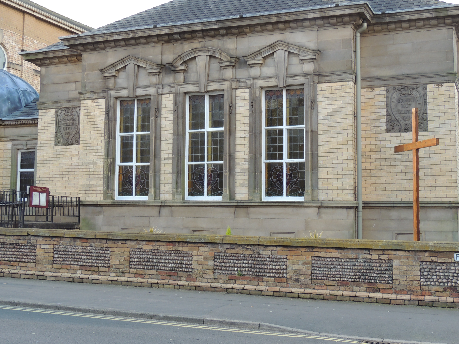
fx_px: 663
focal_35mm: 50
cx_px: 205
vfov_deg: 29.1
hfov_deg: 38.1
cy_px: 147
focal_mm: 6.2
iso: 100
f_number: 3.3
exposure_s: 1/80
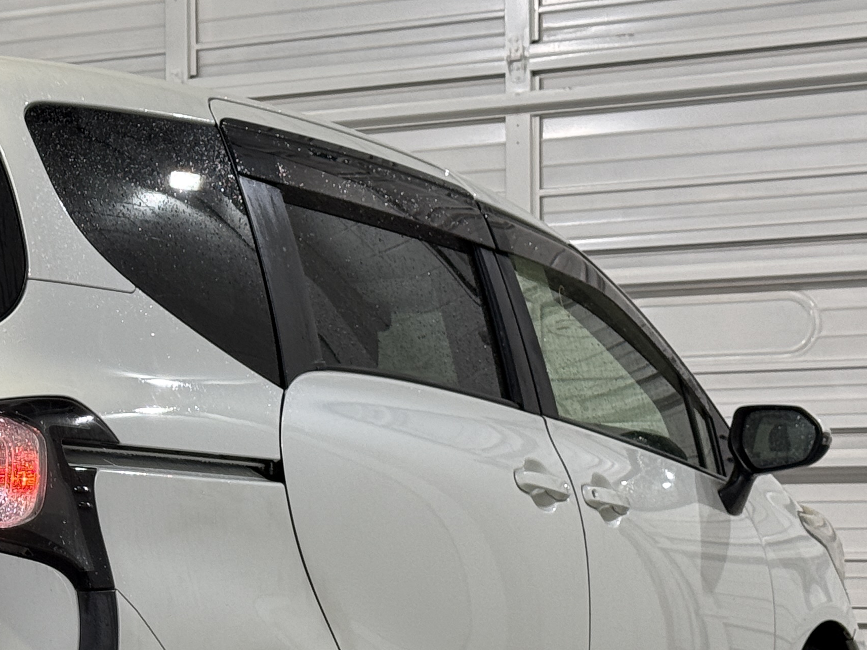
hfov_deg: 17.1
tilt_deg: -0.1
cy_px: 521
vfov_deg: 13.0
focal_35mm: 113
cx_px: 42
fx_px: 2830
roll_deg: +0.9
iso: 64
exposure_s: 1/60
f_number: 1.78
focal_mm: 6.76
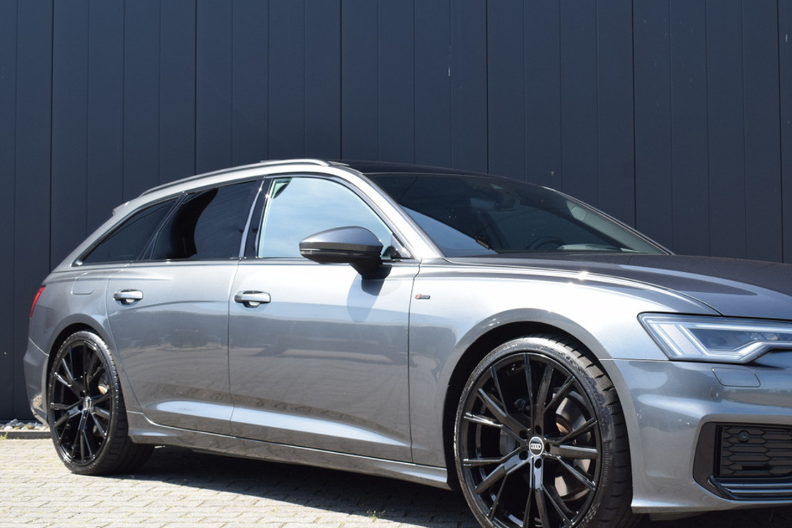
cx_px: 505
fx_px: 1246
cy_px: 251
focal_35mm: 57
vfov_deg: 23.9
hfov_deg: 35.0
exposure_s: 1/250
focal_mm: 29
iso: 360
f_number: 8
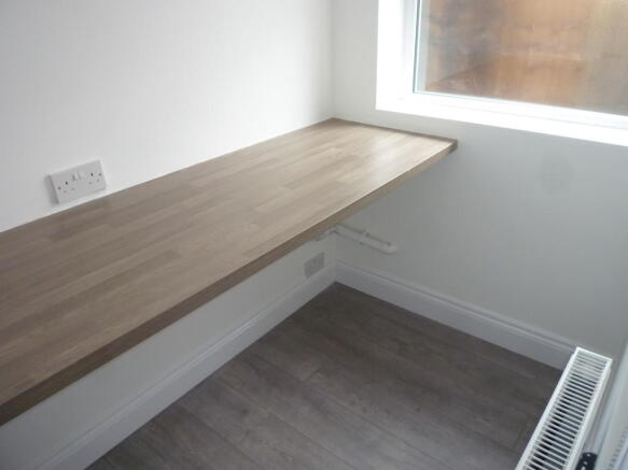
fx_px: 453
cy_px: 235
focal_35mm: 25
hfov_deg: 69.4
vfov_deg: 54.9
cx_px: 314
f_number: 2.8
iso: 160
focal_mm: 4.5
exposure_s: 1/30
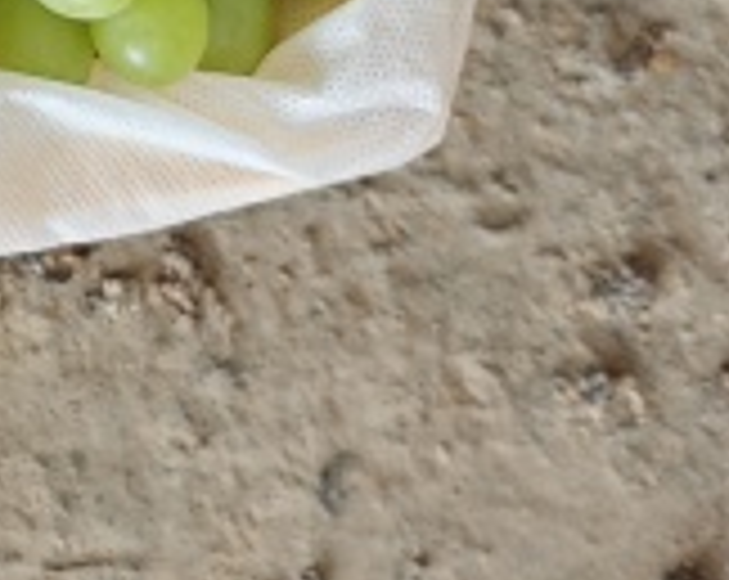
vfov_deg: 12.4
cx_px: -459
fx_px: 2391
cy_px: -549
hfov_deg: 15.6
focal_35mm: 111
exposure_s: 1/100
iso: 100
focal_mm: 6.55
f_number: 1.6
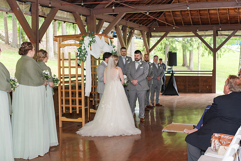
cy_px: 81
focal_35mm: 53
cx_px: 125
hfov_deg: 37.5
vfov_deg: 25.5
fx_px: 355
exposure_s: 1/200
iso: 800
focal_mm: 50
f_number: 3.5
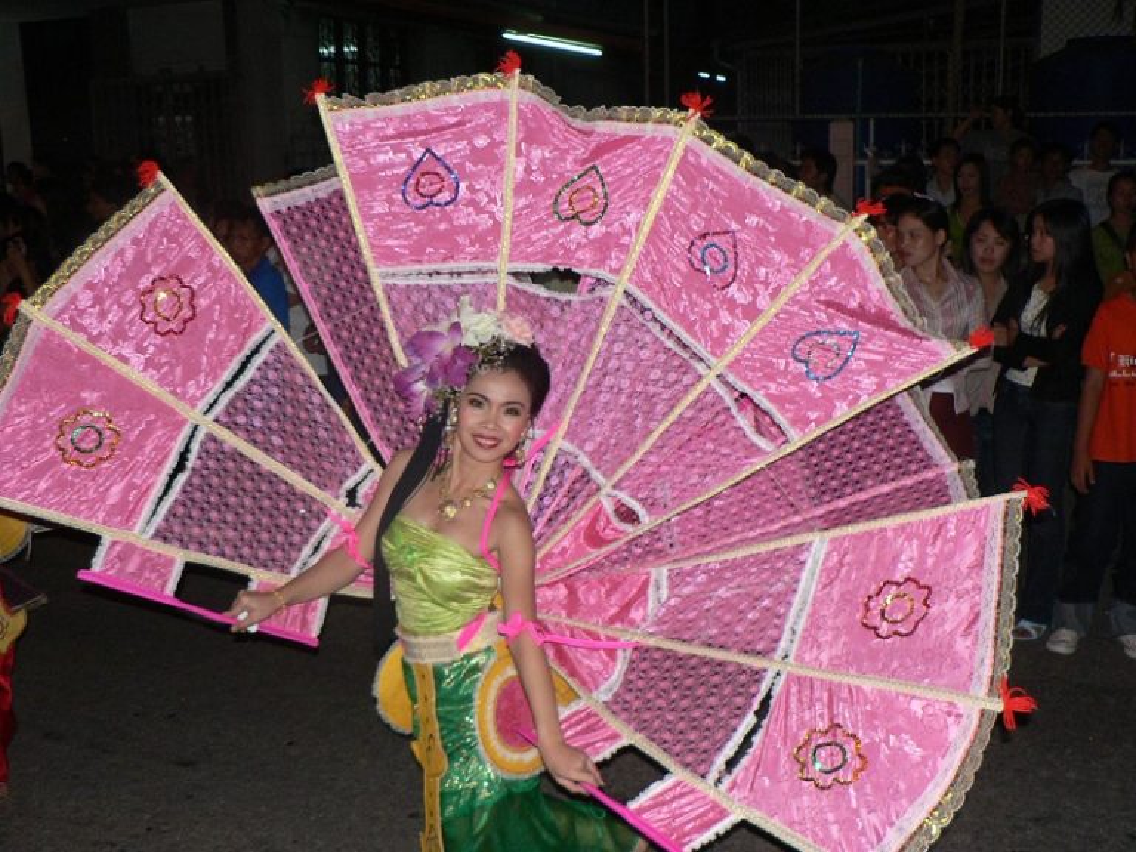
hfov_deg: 51.4
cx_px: 568
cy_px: 426
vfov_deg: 39.7
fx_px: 1181
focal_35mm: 36
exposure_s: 1/60
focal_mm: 6
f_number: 2.8
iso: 150
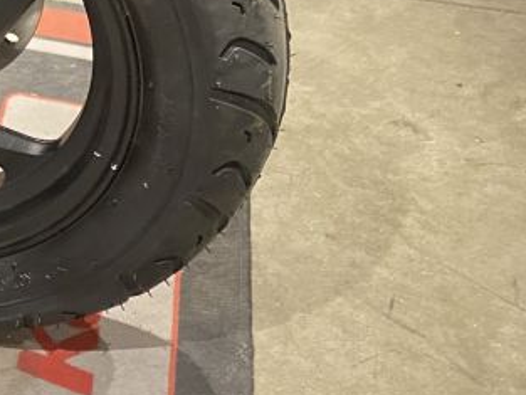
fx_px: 1338
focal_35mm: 88
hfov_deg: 19.0
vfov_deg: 16.0
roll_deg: +2.1
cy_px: -110
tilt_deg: -28.6
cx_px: -302
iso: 250
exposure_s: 1/50
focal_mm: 4.25
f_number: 1.8
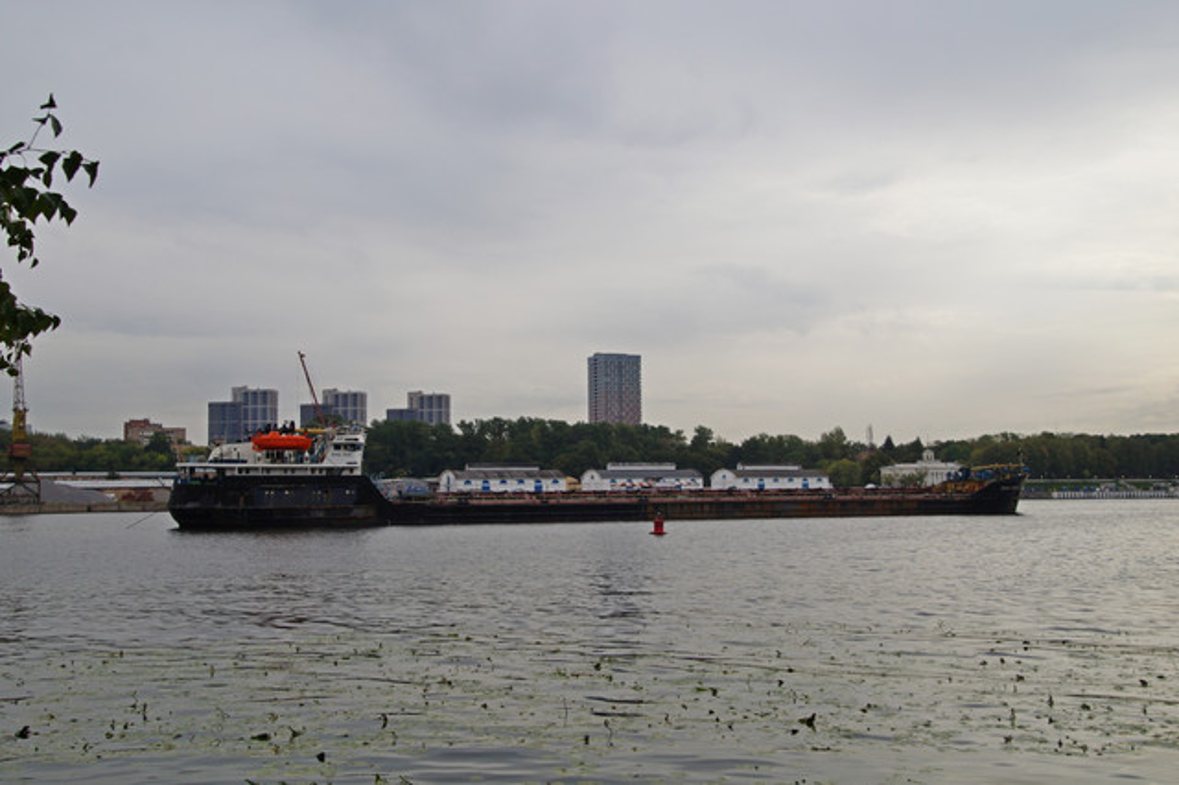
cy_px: 392
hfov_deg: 49.6
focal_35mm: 39
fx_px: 1277
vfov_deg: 34.2
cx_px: 590
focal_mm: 26
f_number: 10
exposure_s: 1/200
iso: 100
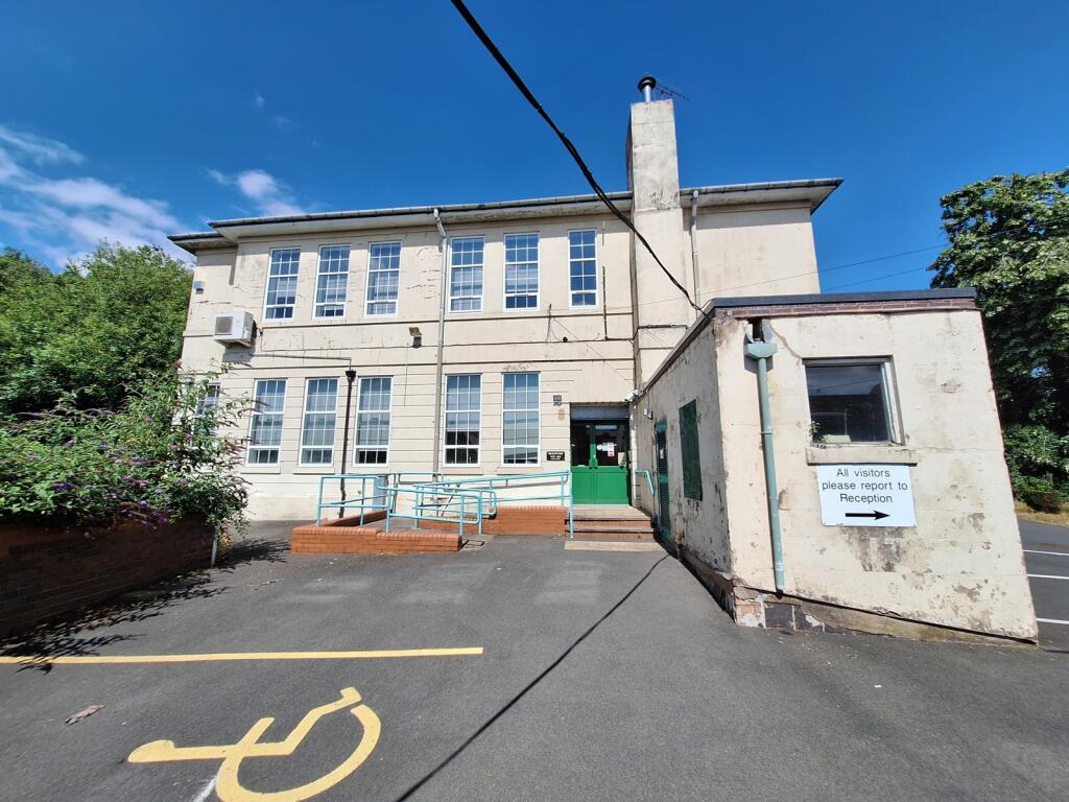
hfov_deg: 106.2
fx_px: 401
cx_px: 534
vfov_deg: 89.9
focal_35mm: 13
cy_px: 401
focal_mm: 1.74
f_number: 2.2
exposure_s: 1/1923
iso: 40
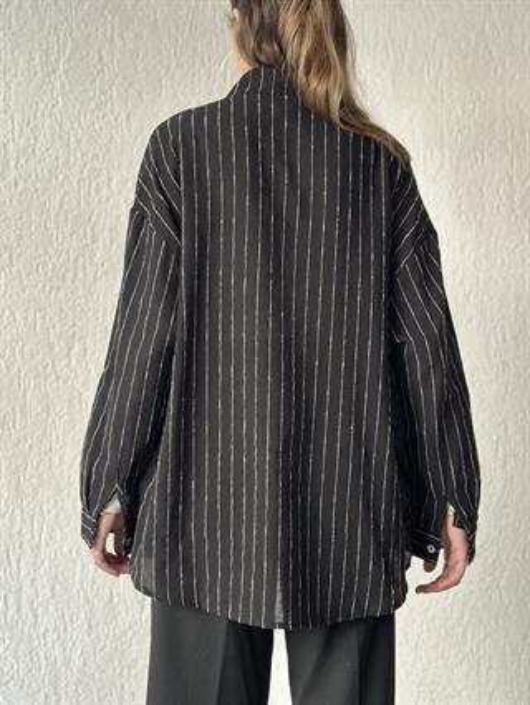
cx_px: 265
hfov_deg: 30.3
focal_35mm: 48
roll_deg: +0.1
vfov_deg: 39.6
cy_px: 352
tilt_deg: -0.5
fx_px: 979
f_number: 1.78
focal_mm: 6.86
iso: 160
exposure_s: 1/60
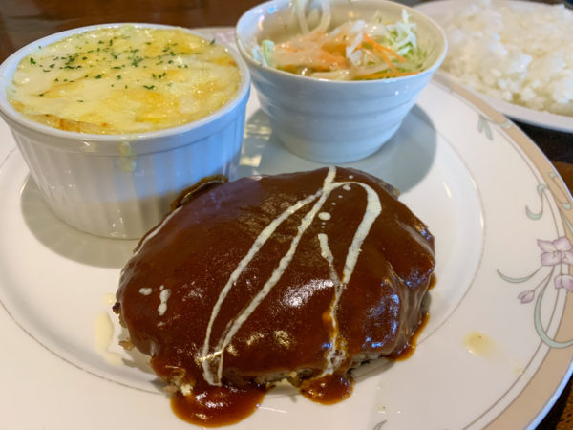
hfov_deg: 67.3
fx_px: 430
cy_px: 215
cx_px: 286
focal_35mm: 26
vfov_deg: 53.1
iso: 250
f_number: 1.8
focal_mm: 4.25
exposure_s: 1/40
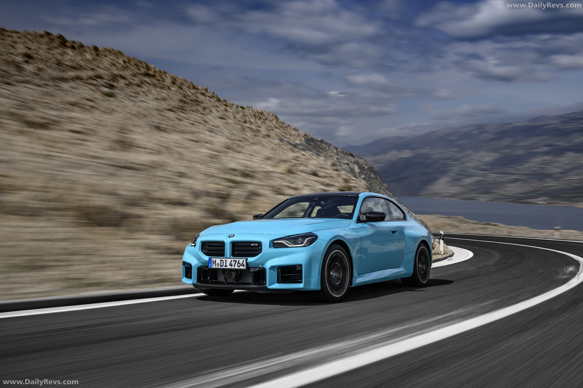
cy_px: 194
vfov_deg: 37.9
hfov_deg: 54.4
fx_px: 567
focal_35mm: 35
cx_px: 292
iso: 32
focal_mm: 35
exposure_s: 1/15
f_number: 13
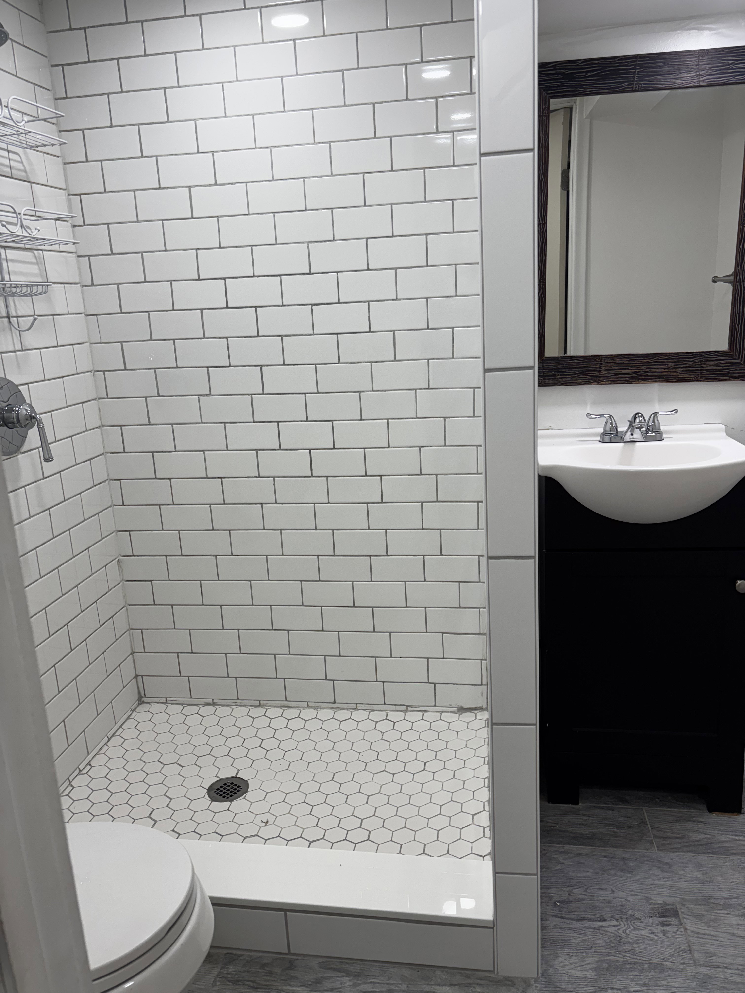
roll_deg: +3.3
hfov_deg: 53.1
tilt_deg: -14.5
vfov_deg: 67.3
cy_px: 496
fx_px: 746
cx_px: 372
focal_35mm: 26
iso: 40
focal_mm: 5.96
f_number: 1.6
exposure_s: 1/120
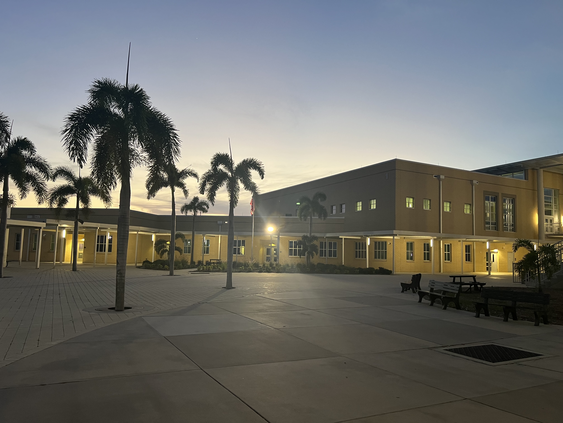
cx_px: 282
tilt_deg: +4.3
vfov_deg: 53.1
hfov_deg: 67.3
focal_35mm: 26
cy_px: 212
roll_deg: -1.5
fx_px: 423
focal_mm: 5.7
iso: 125
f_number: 1.5
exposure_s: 1/60
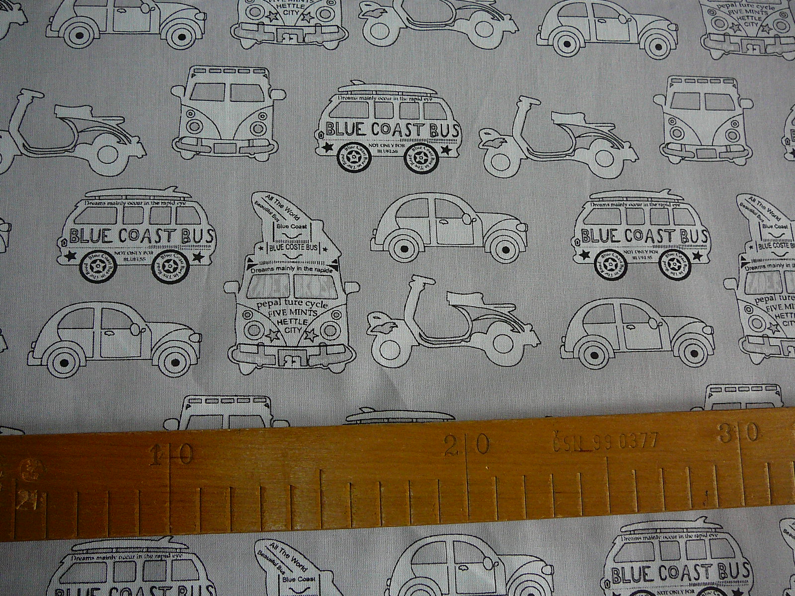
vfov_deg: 40.7
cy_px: 298
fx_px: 804
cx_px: 398
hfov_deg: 52.6
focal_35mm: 35
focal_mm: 5.2
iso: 160
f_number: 2.8
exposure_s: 1/40
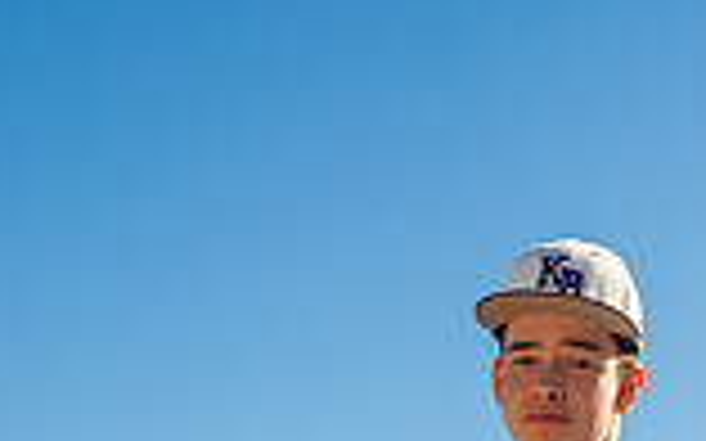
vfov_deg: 10.0
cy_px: 994
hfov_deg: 17.8
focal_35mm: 117
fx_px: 2250
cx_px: 504
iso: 100
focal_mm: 40
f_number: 5.6
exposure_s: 1/125
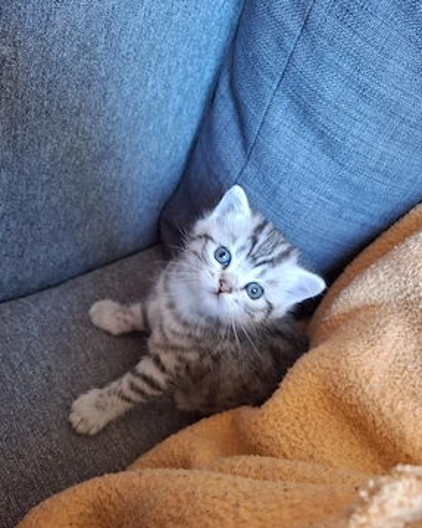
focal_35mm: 25
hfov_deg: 56.8
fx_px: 390
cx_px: 210
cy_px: 266
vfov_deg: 68.1
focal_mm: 5.54
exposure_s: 1/33
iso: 400
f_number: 1.8
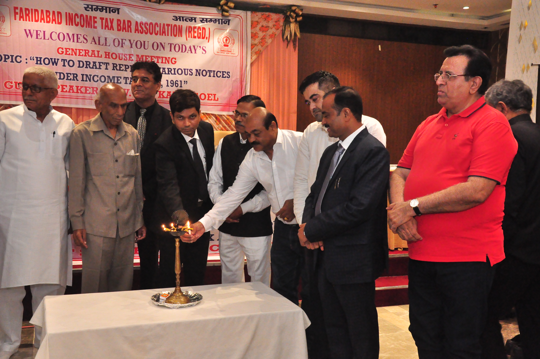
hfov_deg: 49.6
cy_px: 180
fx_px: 584
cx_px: 270
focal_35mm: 39
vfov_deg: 34.1
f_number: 5.6
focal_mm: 26
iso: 3200
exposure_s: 1/100
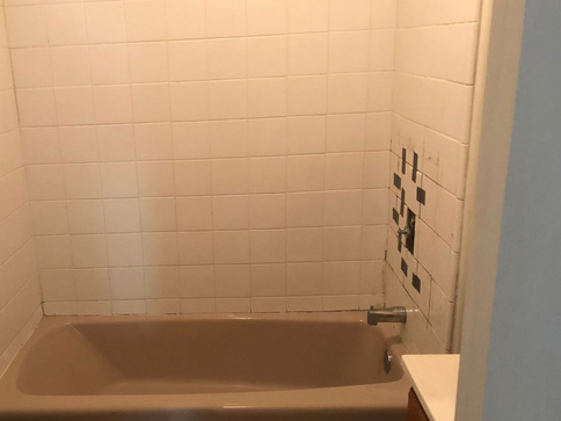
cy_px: 232
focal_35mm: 37
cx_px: 191
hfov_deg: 49.3
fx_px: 600
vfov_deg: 38.6
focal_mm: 4
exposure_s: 1/15
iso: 64
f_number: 1.8
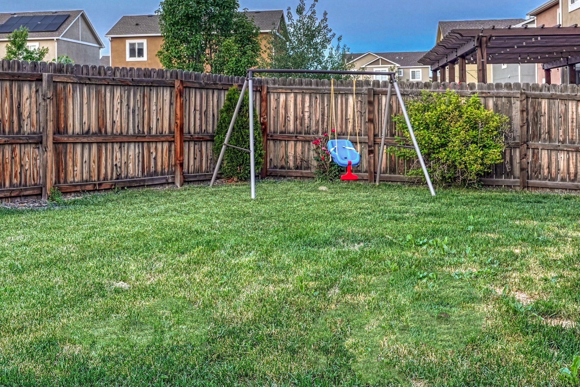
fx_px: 806
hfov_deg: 39.4
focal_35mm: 50
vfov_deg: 26.7
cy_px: 110
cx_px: 223
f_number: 7.1
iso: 800
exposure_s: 1/250
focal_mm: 19.8
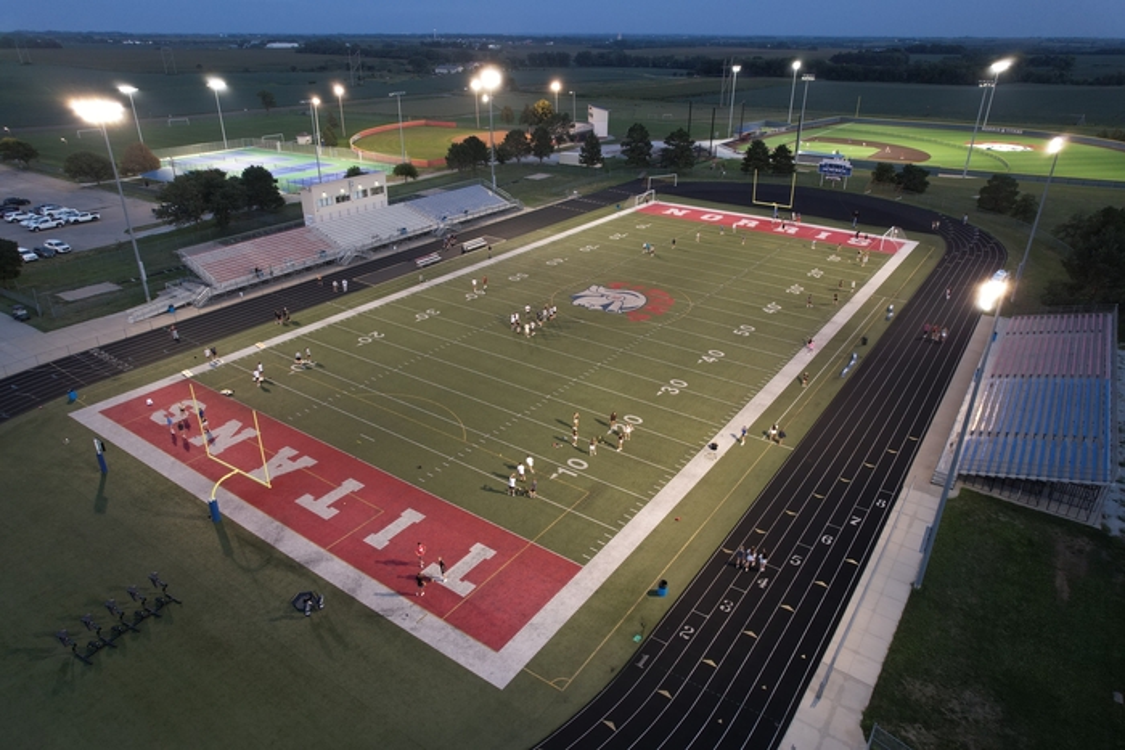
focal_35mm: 22
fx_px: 688
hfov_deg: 78.6
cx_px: 562
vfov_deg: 57.2
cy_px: 375
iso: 170
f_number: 2.8
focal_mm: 8.38
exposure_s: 1/15
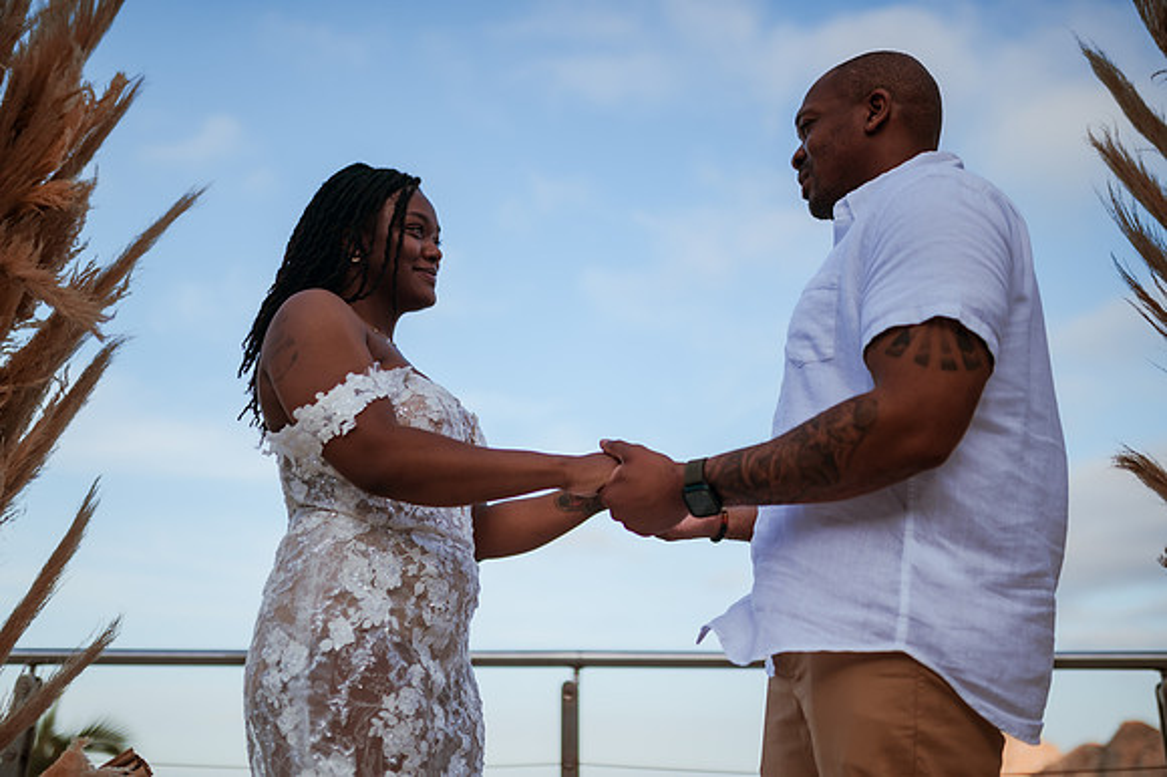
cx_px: 584
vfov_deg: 36.3
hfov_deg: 52.5
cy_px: 388
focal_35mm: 37
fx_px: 1183
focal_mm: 35
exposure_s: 1/8000
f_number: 1.4
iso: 250
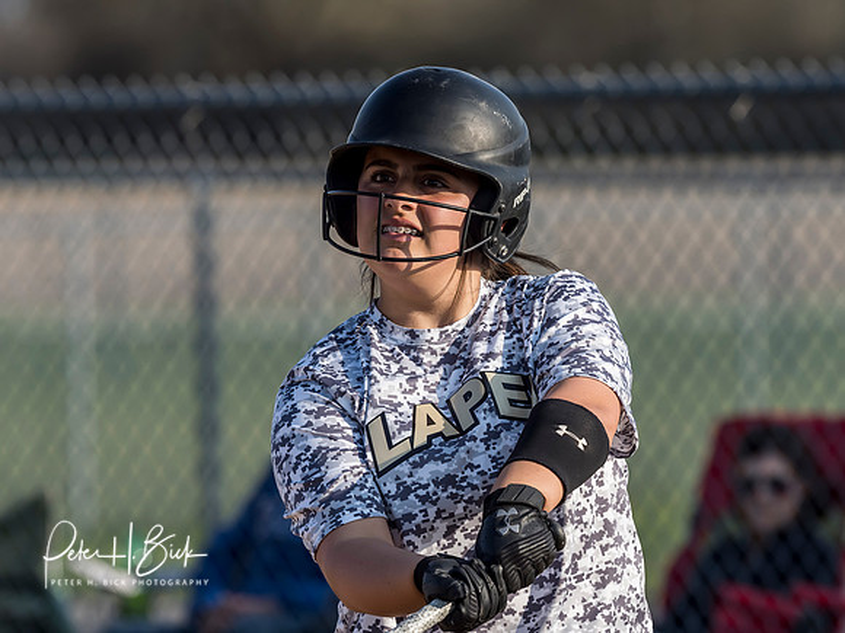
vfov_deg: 2.5
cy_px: 316
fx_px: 14671
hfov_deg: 3.3
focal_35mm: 601
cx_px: 422
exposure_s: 1/1250
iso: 400
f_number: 5.6
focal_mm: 300
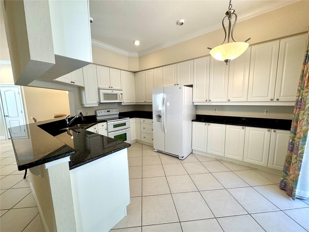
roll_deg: +1.4
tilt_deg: -8.7
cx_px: 154
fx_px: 125
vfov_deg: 85.7
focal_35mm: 14
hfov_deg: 102.1
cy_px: 116
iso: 200
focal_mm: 2.22
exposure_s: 1/120
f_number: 2.2
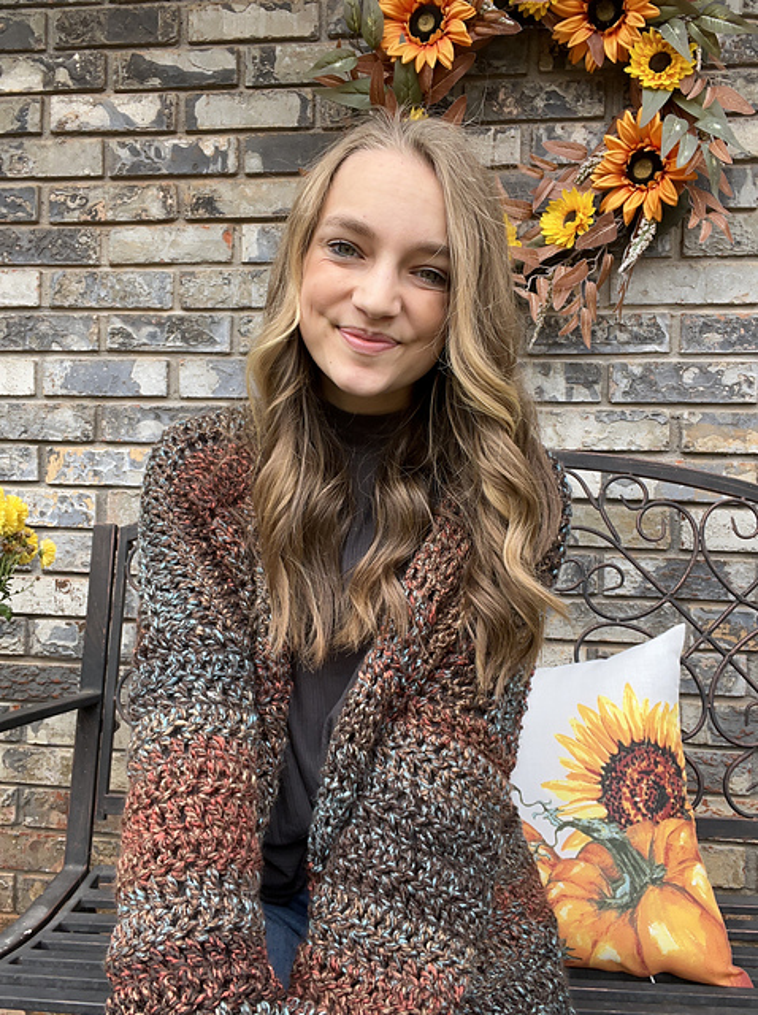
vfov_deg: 60.0
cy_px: 508
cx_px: 379
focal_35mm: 30
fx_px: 878
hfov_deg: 46.7
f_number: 2.2
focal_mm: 2.71
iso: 25
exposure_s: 1/208
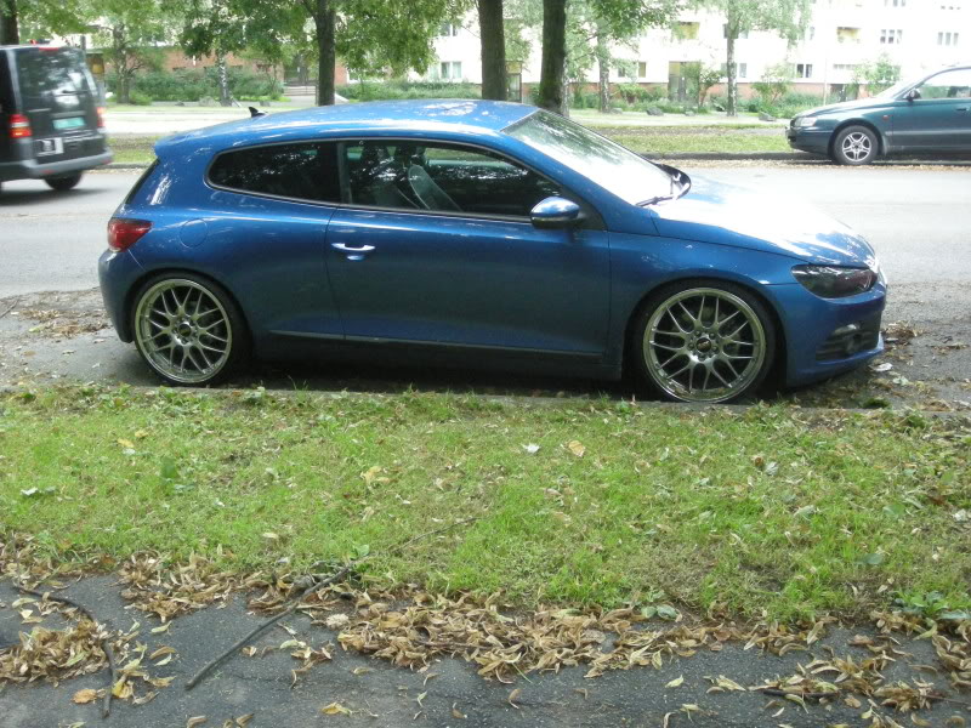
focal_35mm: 35
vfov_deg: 40.7
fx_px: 982
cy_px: 364
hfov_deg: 52.6
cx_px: 486
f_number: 2.8
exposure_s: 1/61.4
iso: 398
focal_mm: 5.7
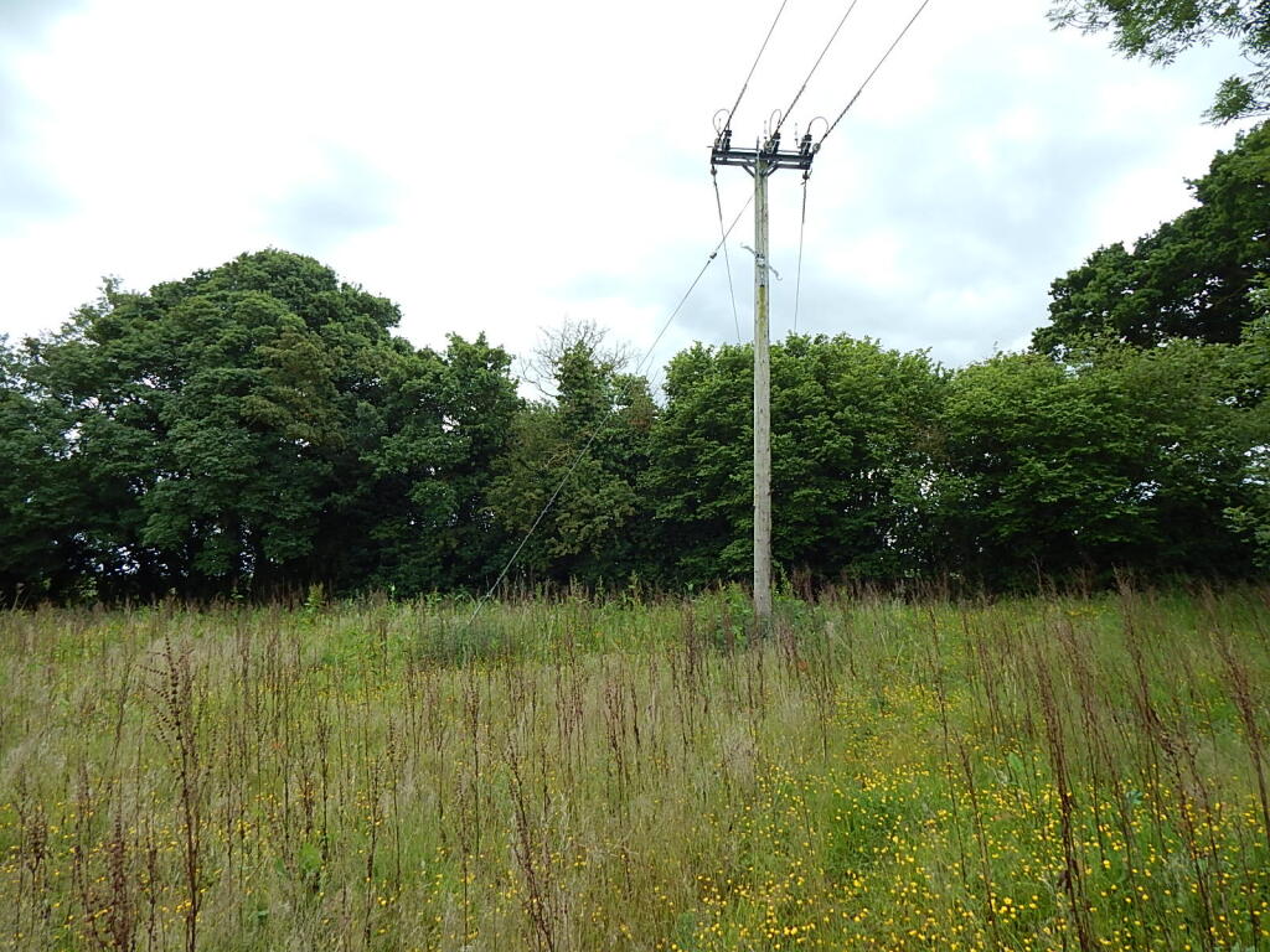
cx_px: 635
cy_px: 476
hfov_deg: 76.4
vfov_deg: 61.1
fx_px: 807
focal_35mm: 22
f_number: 3
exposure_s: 1/400
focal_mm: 4
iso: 125
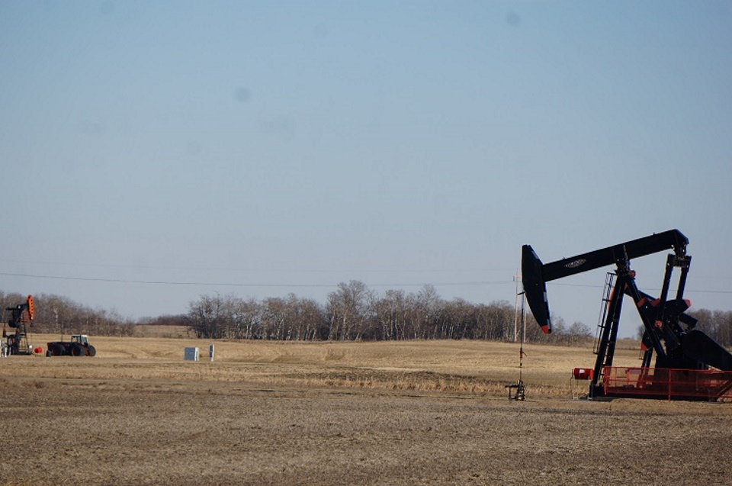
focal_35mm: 315
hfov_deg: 6.6
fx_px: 6395
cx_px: 366
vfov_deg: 4.3
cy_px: 243
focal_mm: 210
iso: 100
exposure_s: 1/400
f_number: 8
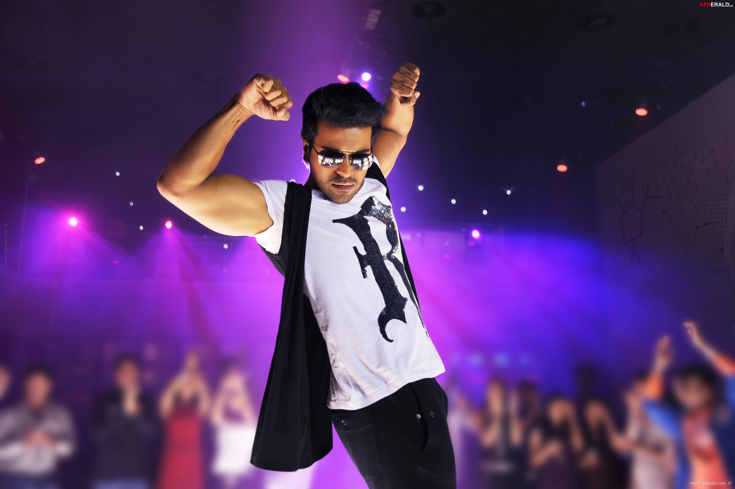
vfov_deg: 35.0
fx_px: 775
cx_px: 368
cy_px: 244
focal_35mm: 38
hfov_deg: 50.7
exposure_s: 1/100
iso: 500
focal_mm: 38
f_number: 3.2
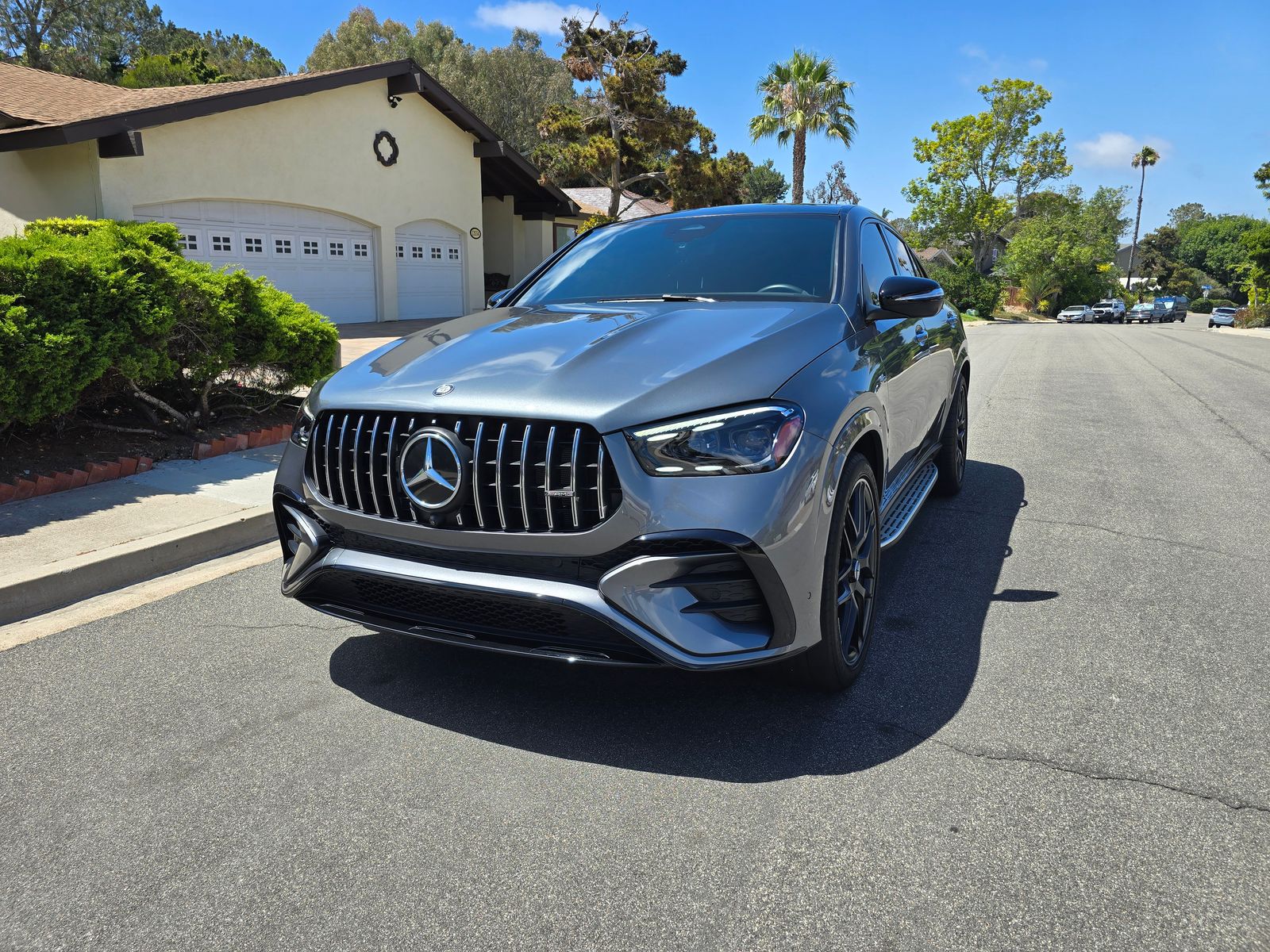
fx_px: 844
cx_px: 635
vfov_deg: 58.9
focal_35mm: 23
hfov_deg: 73.9
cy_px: 476
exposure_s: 1/512
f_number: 1.7
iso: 12
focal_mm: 6.3
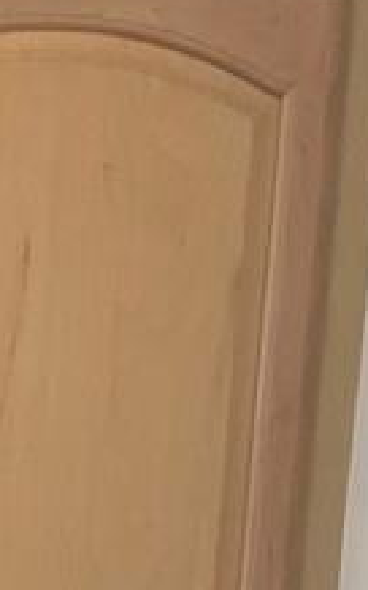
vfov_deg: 12.1
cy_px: 1199
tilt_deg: -12.4
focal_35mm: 152
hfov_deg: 8.2
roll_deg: +1.2
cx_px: -390
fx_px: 2442
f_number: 1.6
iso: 80
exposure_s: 1/120
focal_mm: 4.2
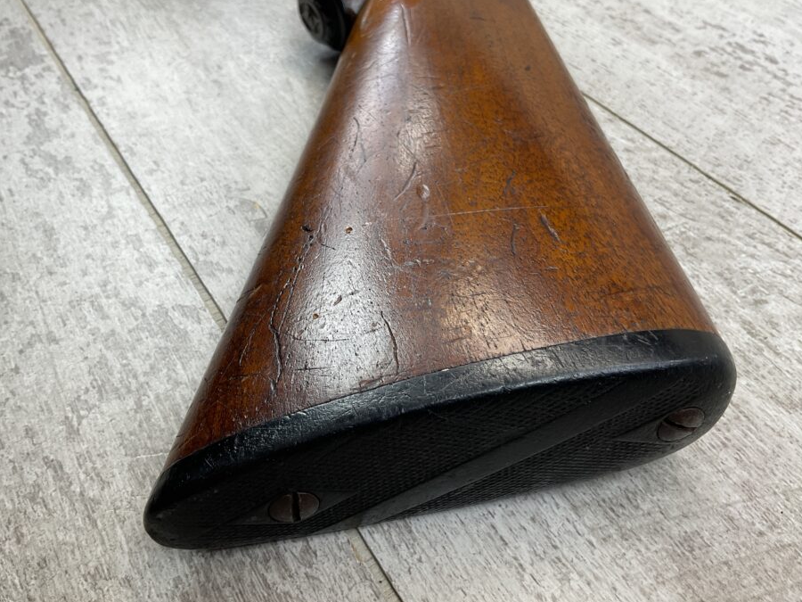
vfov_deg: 42.9
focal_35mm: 33
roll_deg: -1.5
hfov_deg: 55.3
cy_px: 280
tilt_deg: -44.1
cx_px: 370
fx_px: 765
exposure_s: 1/120
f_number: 1.8
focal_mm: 3
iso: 20
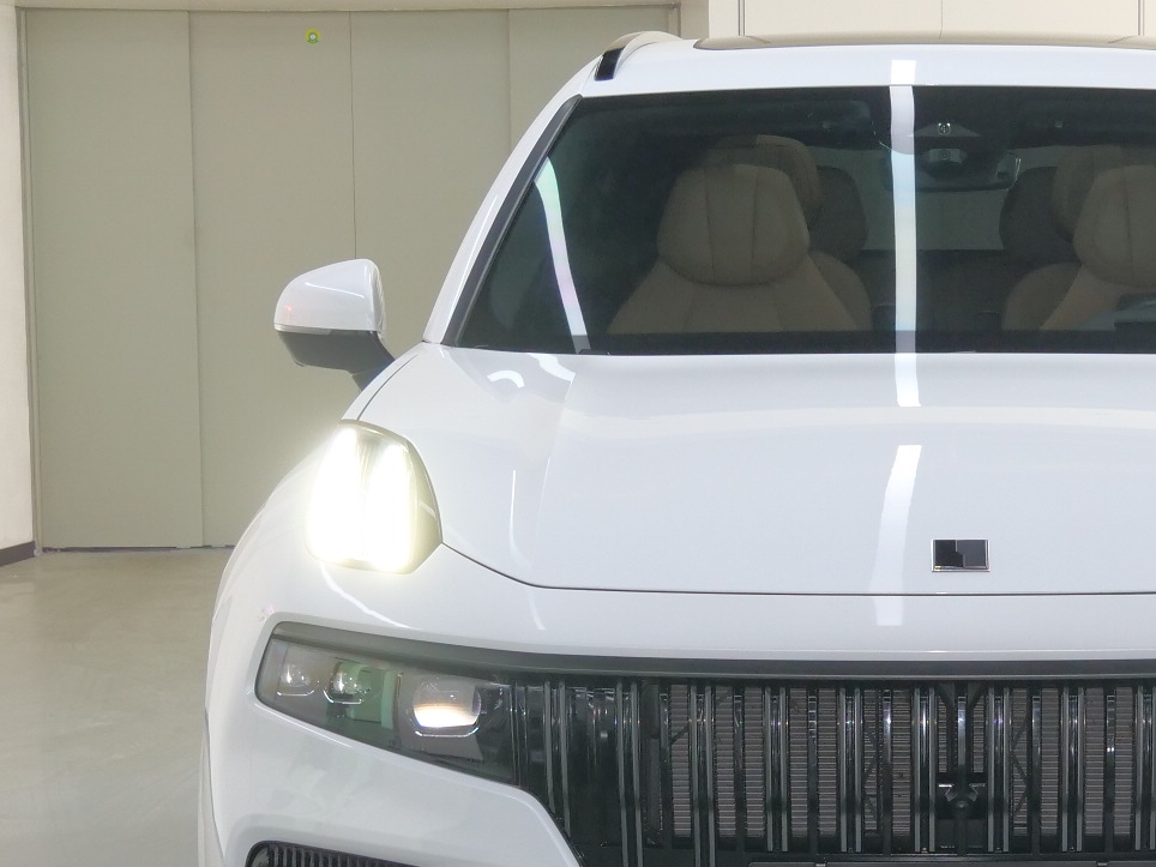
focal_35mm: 98
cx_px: 949
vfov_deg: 15.1
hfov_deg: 19.8
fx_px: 3273
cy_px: 580
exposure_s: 1/25
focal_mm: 18
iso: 800
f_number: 3.9
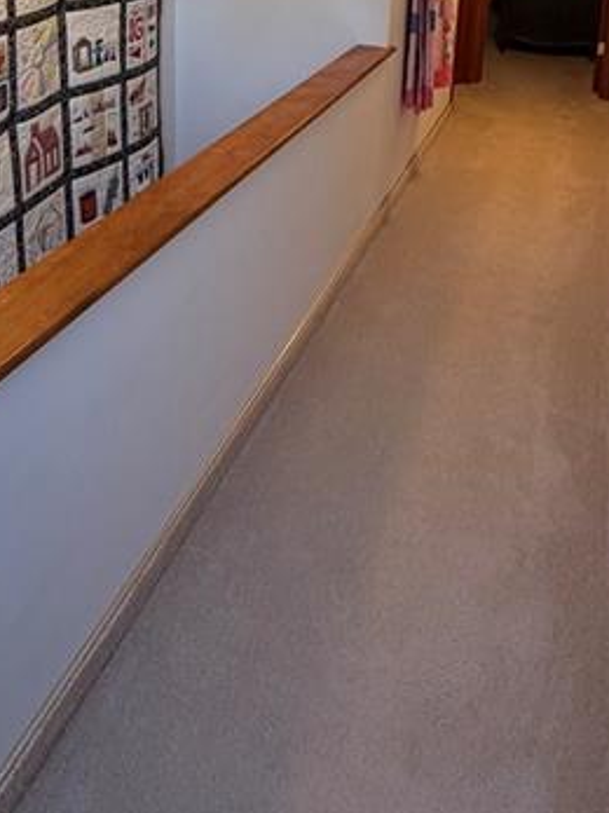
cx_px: 159
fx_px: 728
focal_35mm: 31
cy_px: 42
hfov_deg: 44.1
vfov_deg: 50.0
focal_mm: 2.22
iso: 250
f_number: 2.2
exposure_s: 1/60
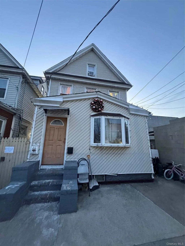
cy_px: 123
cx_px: 92
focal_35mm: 14
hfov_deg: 85.7
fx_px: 100
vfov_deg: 102.1
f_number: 2.2
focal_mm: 2.22
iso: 1250
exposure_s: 1/60
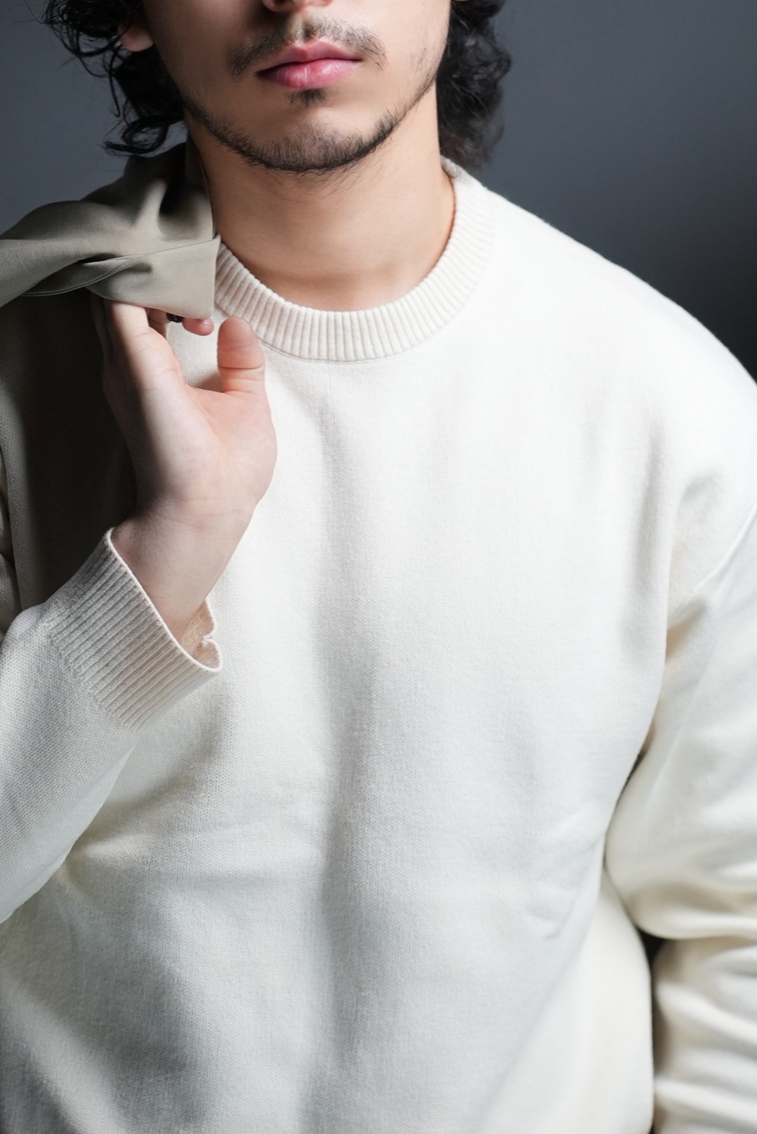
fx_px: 4222
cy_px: 364
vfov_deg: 15.3
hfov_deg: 10.2
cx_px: 266
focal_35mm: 134
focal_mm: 85
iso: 1000
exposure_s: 1/200
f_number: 3.5
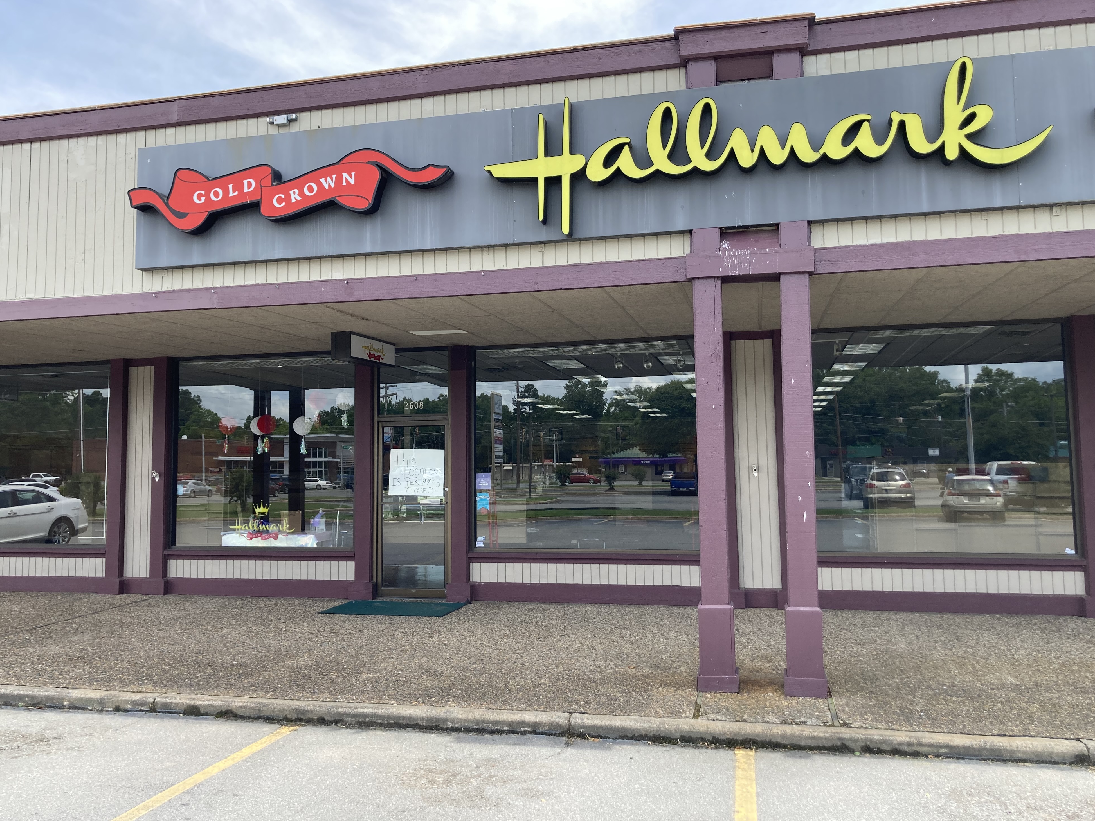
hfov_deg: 61.7
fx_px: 917
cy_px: 401
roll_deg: -0.2
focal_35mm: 29
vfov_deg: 48.2
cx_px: 538
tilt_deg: +5.2
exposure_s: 1/408
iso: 20
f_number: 1.8
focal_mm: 3.99
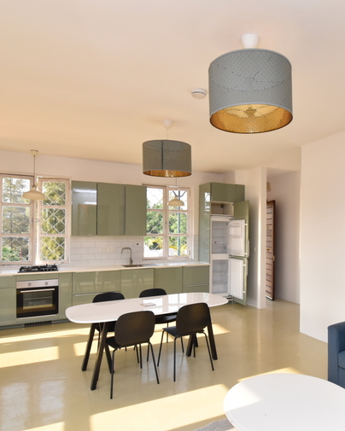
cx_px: 243
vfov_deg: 70.2
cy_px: 232
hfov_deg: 56.9
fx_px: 306
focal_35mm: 24
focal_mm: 10
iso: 800
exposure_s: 1/160
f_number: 8
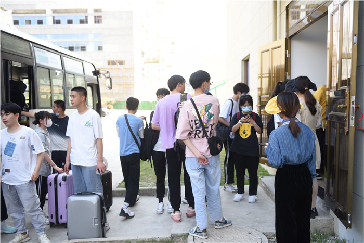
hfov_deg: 58.7
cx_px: 182
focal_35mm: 32
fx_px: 324
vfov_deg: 41.1
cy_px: 122
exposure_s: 1/200
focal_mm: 32
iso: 100
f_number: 2.8
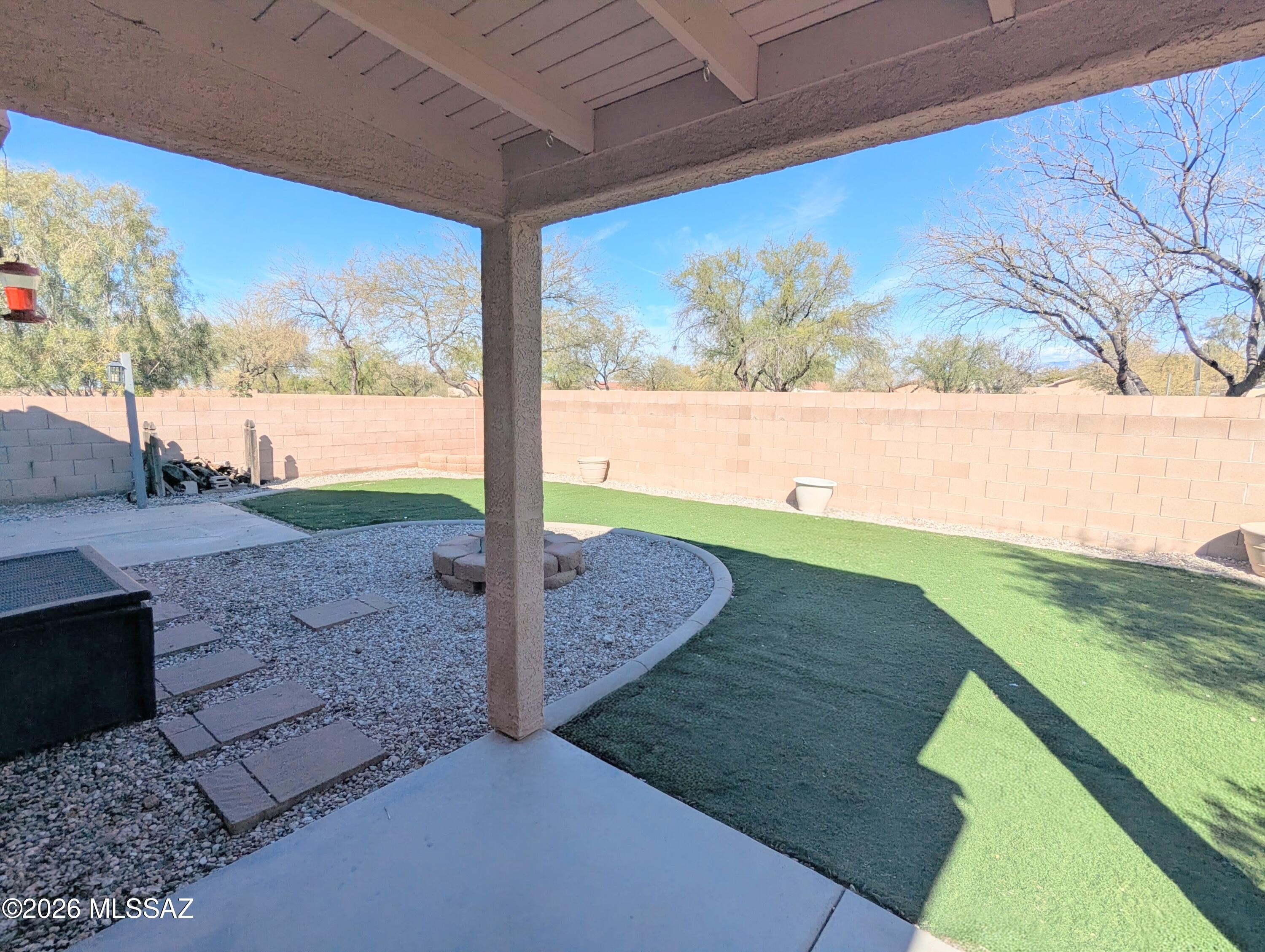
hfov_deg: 94.4
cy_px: 476
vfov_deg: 78.2
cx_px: 632
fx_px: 585
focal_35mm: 16
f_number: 2.2
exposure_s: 1/1524
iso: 53
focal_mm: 2.35
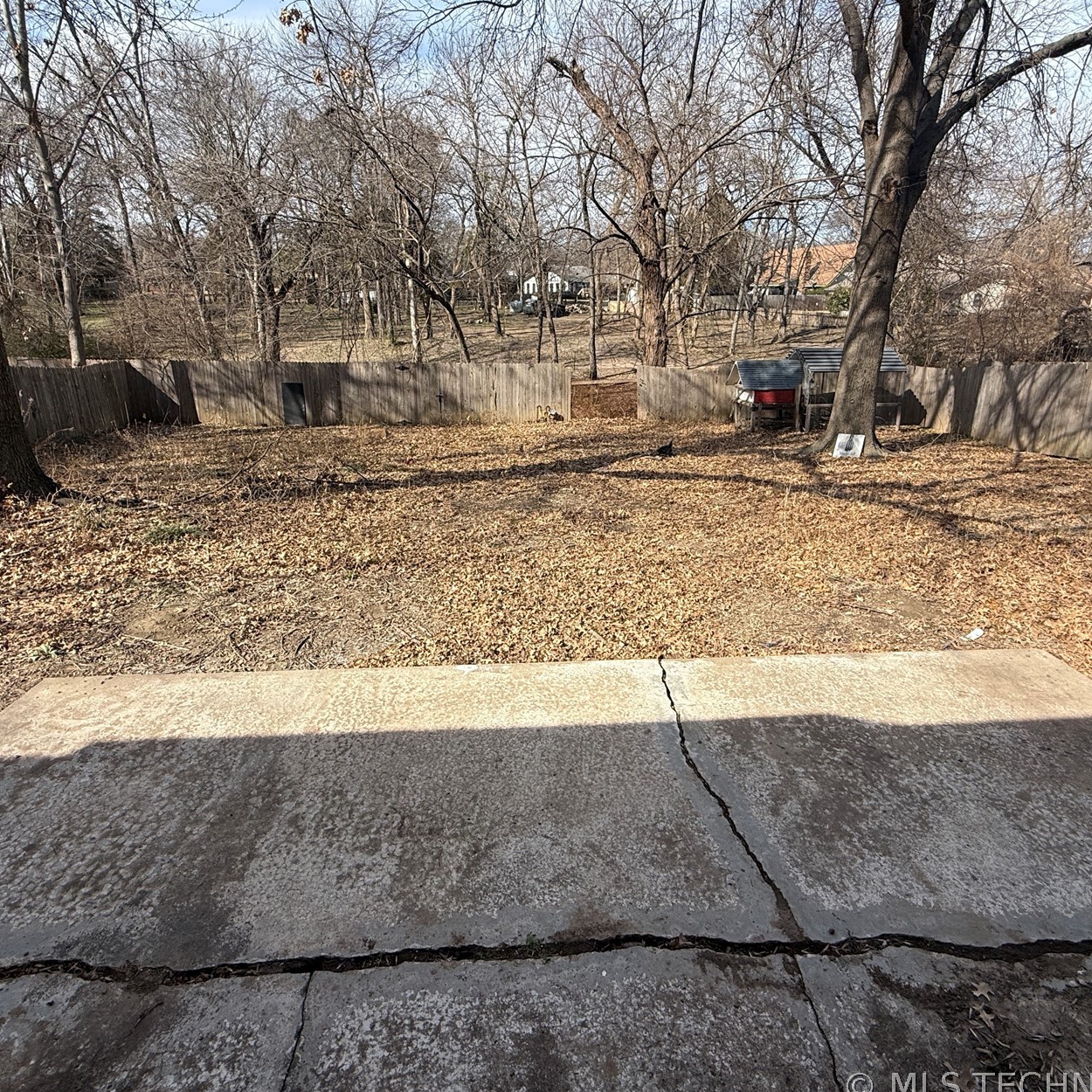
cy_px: 487
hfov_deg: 77.6
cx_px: 570
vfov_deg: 77.4
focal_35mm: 19
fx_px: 678
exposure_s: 1/1125
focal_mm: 2.22
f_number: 2.2
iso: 50
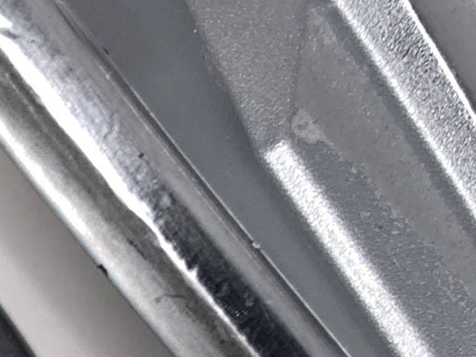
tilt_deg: -80.7
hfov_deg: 11.0
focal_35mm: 160
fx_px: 2200
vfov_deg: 8.2
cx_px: -533
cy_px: 986
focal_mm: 4.25
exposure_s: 1/120
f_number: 1.8
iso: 25
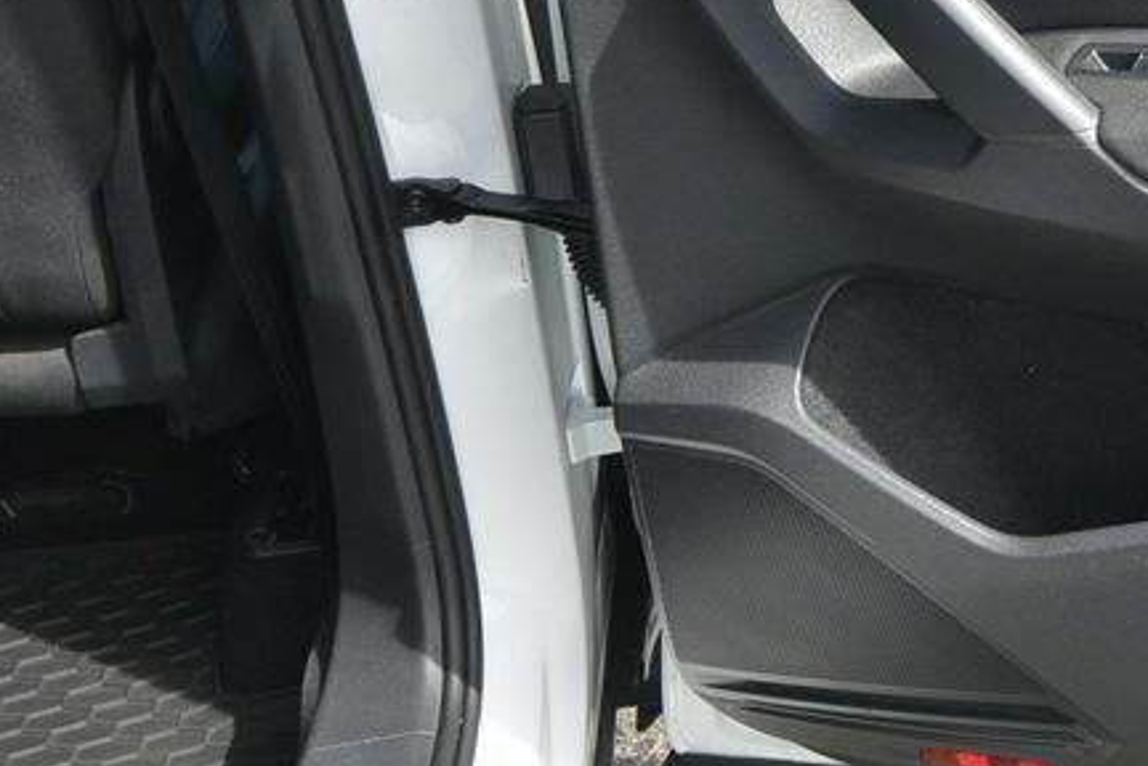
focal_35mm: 64
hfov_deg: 28.1
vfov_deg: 20.9
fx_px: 2041
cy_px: 124
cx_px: 1318
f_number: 4
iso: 160
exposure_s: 1/500
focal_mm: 10
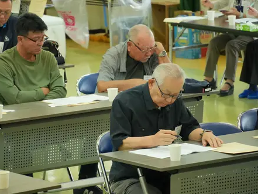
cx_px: 115
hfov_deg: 9.0
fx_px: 1644
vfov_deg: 6.7
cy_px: 97
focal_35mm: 221
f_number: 5.6
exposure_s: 1/250
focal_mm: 135
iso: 4000
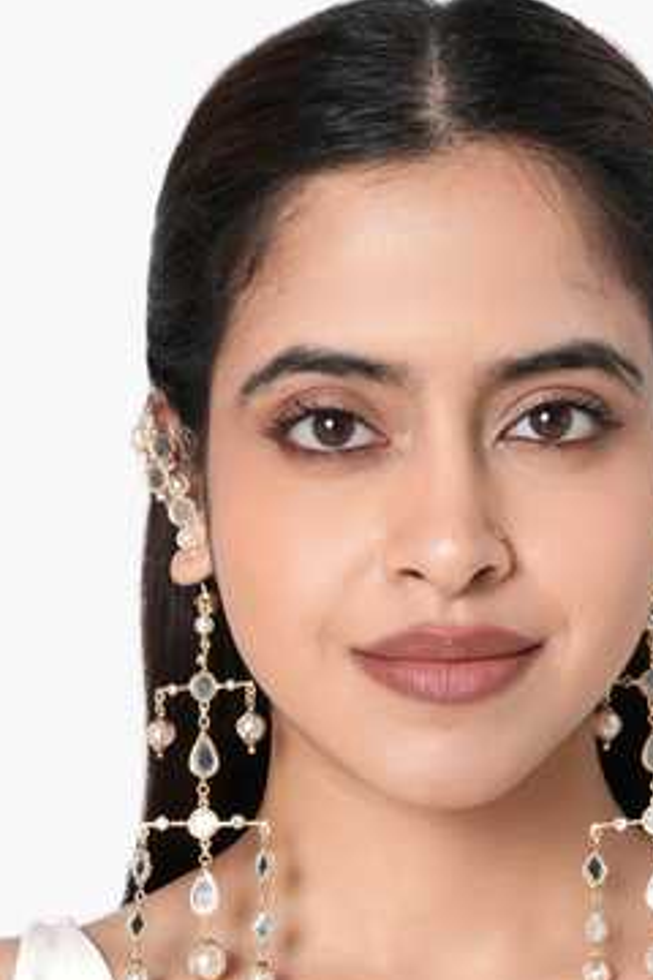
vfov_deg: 38.5
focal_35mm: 51
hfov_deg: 26.4
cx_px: 427
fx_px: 1388
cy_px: 644
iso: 125
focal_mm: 35
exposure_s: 1/125
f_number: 9.5
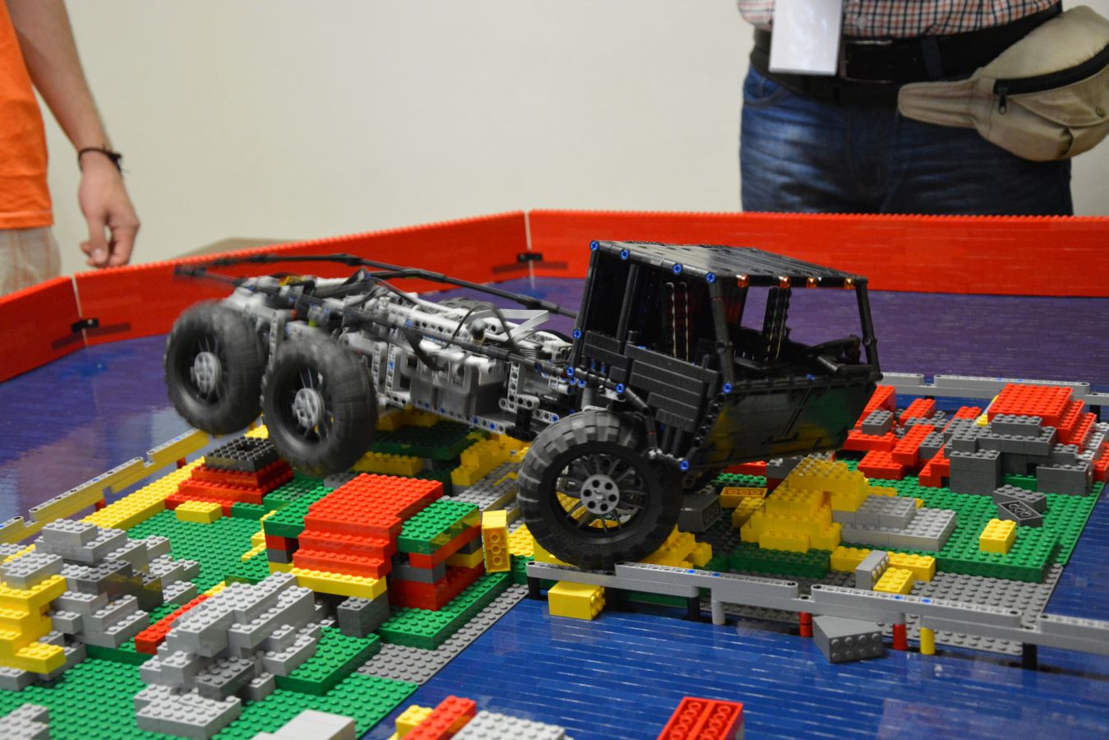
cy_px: 370
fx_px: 1618
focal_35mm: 52
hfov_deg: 37.8
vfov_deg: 25.8
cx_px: 554
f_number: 4.5
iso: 3200
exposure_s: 1/20
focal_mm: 35
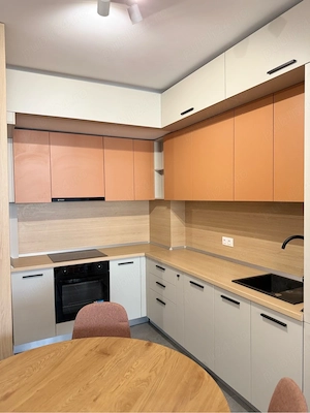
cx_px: 155
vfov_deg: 71.6
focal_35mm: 24
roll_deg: +0.2
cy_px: 206
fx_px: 287
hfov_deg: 56.8
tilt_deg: -2.7
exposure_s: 1/50
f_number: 1.78
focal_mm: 6.76
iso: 125
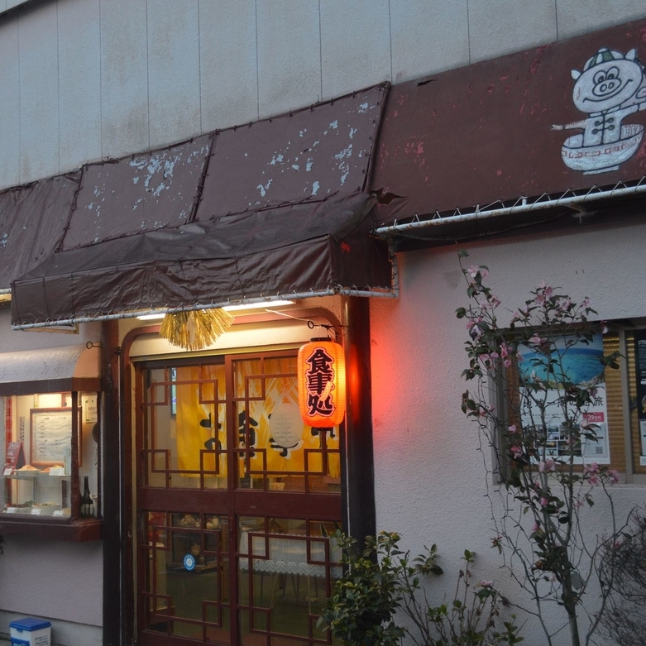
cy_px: 322
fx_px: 992
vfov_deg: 36.1
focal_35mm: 47
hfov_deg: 35.8
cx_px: 232
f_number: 4
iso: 720
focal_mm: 24
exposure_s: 1/40
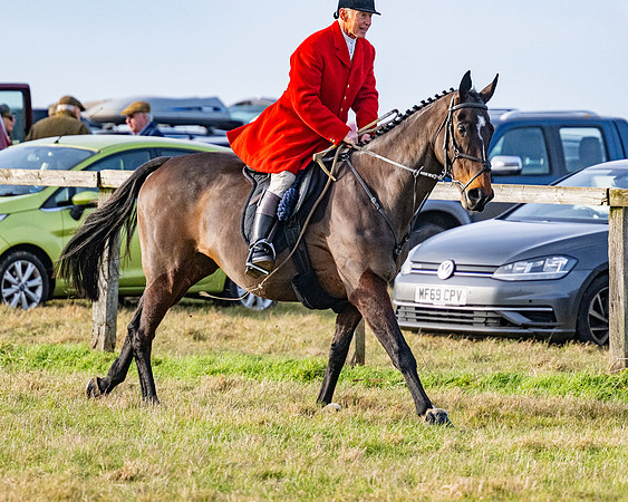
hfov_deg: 5.4
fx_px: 6669
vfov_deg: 4.3
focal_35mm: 359
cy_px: 206
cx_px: 356
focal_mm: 180
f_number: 4
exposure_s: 1/5000
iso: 800
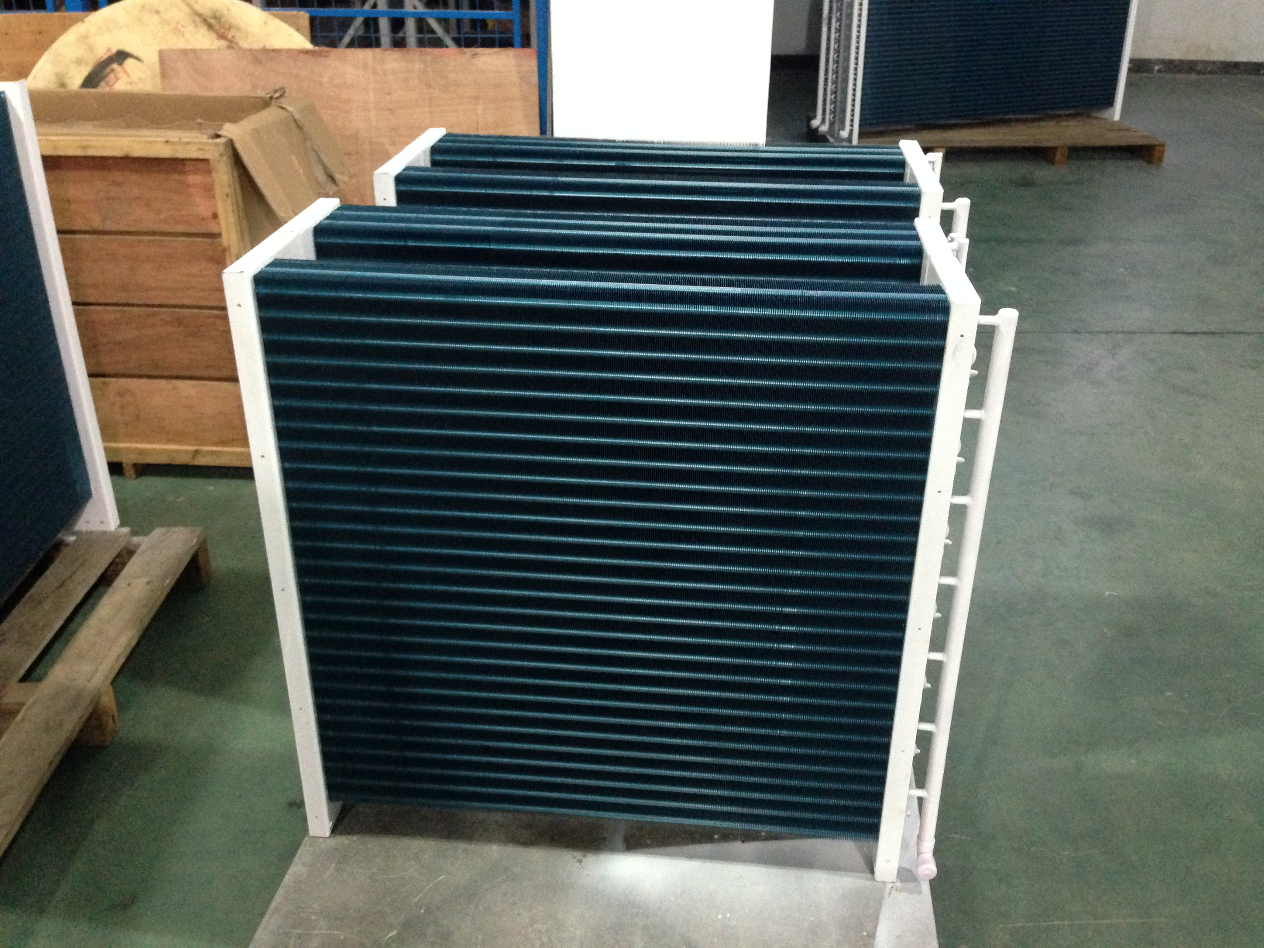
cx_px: 632
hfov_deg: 55.4
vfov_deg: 42.9
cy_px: 474
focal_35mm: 33
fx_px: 1205
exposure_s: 1/15
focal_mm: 4.12
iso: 640
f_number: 2.4
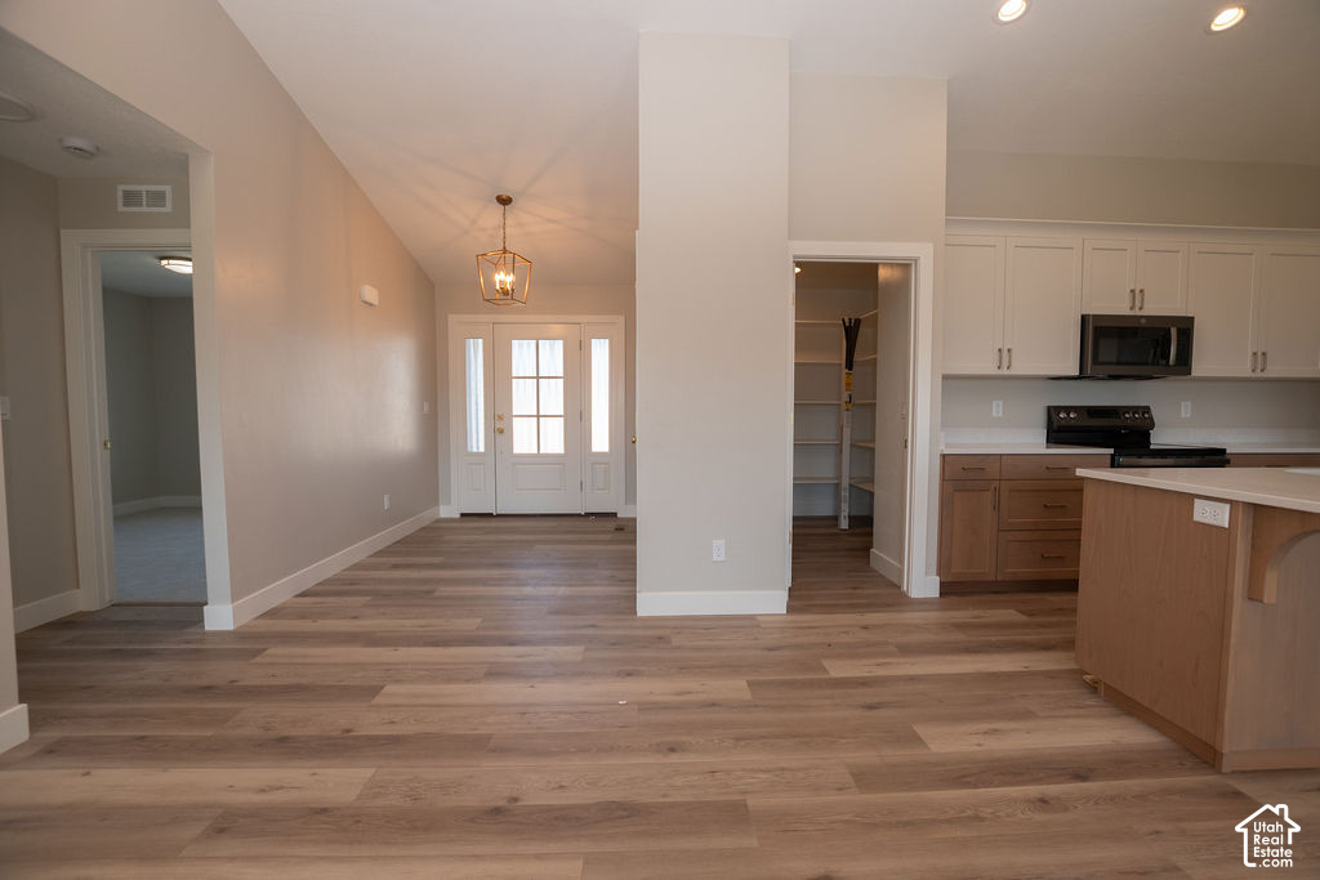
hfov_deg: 99.6
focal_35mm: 15
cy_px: 440
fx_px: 558
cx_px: 660
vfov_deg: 76.6
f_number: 4
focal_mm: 10
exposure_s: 1/200
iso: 125
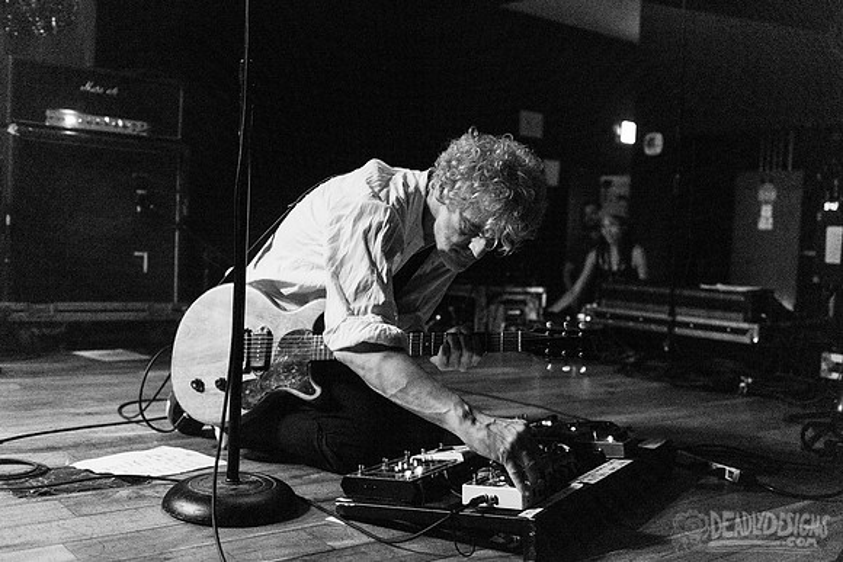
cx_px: 422
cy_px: 281
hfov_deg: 50.7
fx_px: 890
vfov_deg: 35.1
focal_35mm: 38
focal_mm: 38
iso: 2500
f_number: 3.2
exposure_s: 1/80
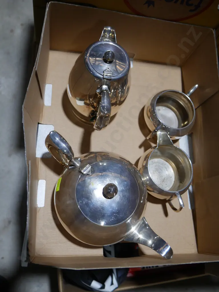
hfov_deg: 44.2
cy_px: 146
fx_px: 270
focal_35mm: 32
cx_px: 110
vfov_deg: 56.8
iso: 200
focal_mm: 16
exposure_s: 1/100
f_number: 3.6
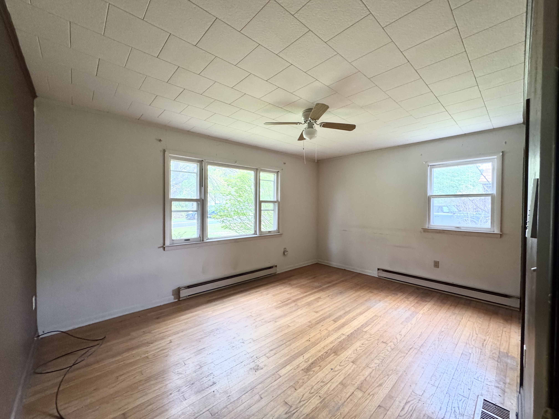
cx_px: 280
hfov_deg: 102.1
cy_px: 210
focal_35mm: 14
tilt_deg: -1.8
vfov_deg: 85.7
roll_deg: -0.1
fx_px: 226
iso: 320
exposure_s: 1/99
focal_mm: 2.22
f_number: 2.2
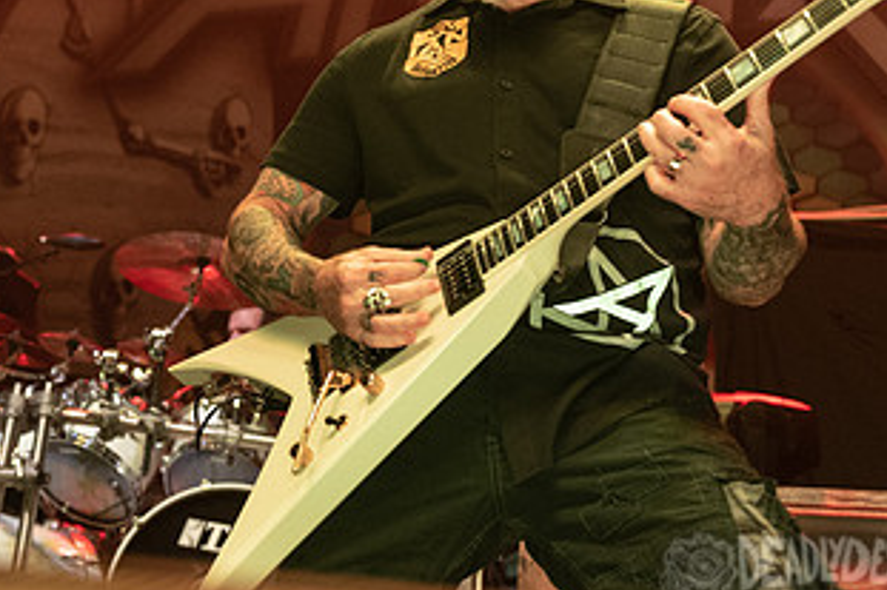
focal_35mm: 78
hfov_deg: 24.8
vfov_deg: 17.2
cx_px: 11
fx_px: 1921
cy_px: 55
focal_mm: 35
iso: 2500
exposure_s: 1/640
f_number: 3.2
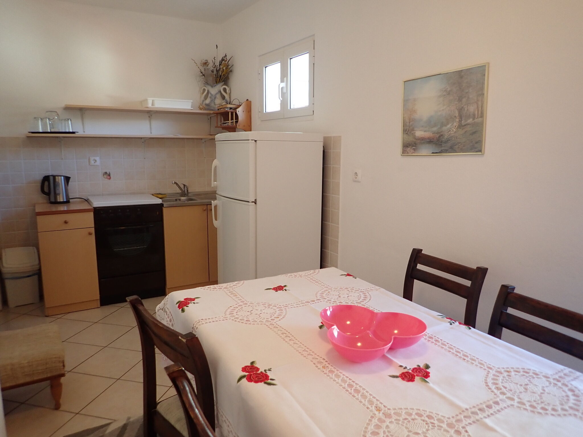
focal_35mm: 25
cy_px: 218
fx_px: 421
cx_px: 292
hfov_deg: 69.4
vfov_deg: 54.9
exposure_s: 1/50
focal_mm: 4.5
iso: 200
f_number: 2
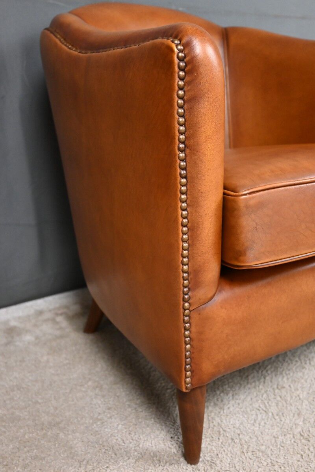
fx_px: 452
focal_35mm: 34
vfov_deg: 55.1
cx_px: 158
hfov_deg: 38.4
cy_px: 236
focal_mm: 34.5
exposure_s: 1/80
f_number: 5
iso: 5000
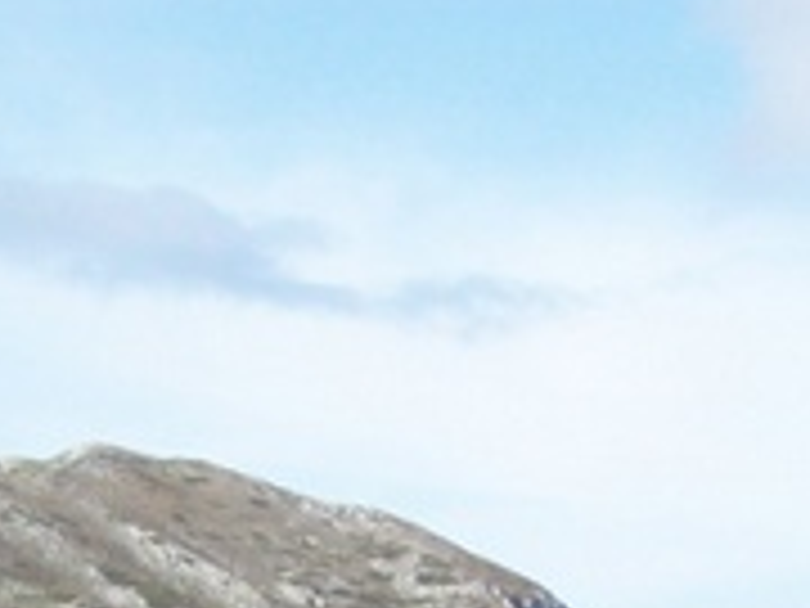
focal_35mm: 249
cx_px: 686
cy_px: 1342
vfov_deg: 5.8
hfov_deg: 7.9
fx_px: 5826
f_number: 3.4
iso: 80
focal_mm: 9.4
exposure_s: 1/649
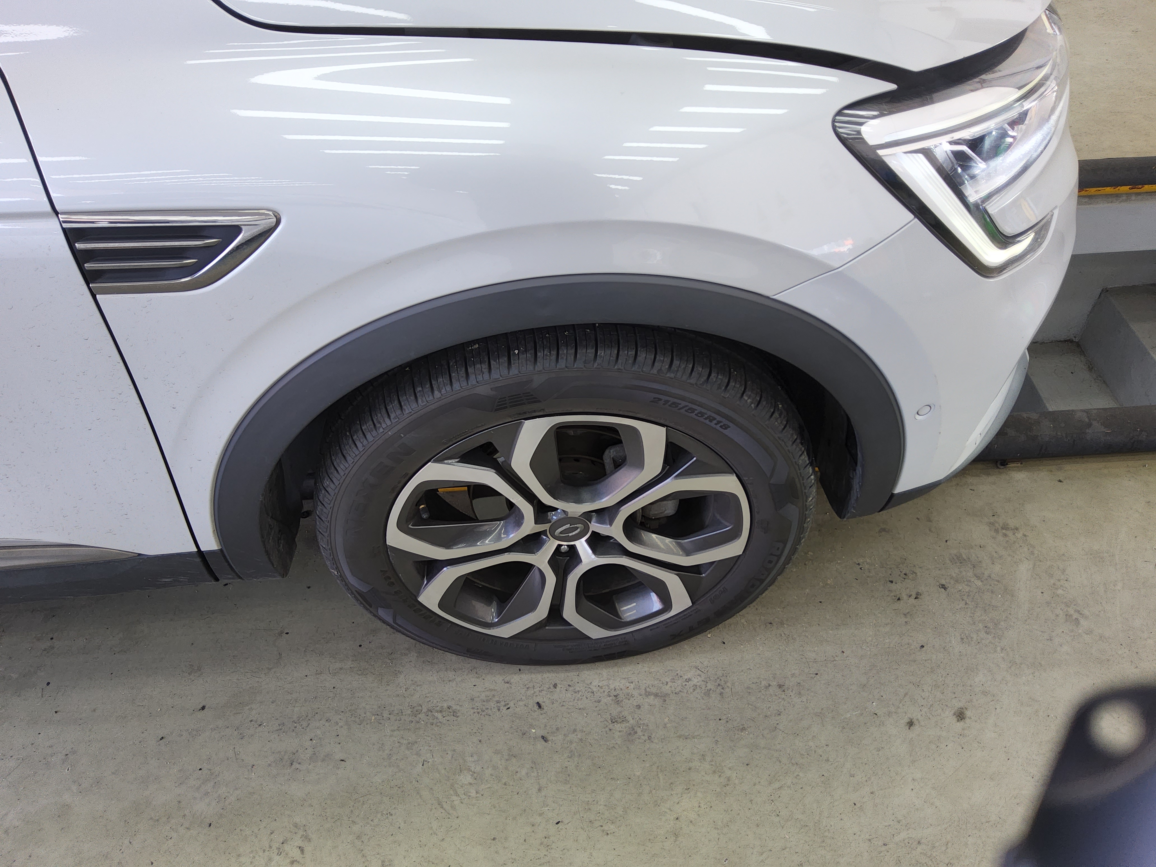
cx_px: 578
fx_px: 835
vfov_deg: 54.9
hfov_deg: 69.4
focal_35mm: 25
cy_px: 434
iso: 64
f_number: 2
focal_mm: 3.08
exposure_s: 1/120
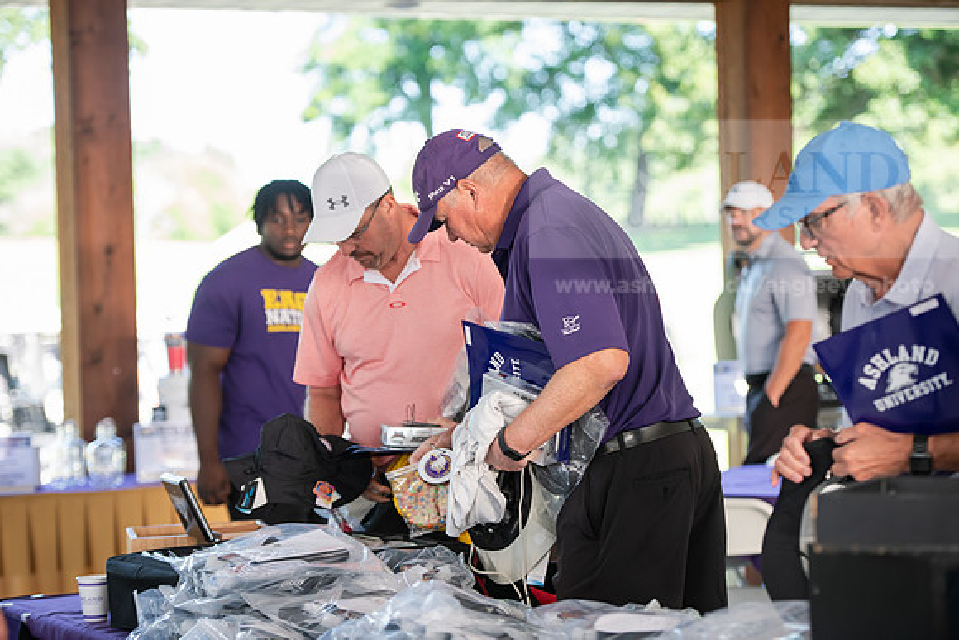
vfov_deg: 13.7
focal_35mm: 100
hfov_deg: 20.4
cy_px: 320
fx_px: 2664
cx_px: 480
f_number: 3.2
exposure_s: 1/200
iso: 320
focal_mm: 100
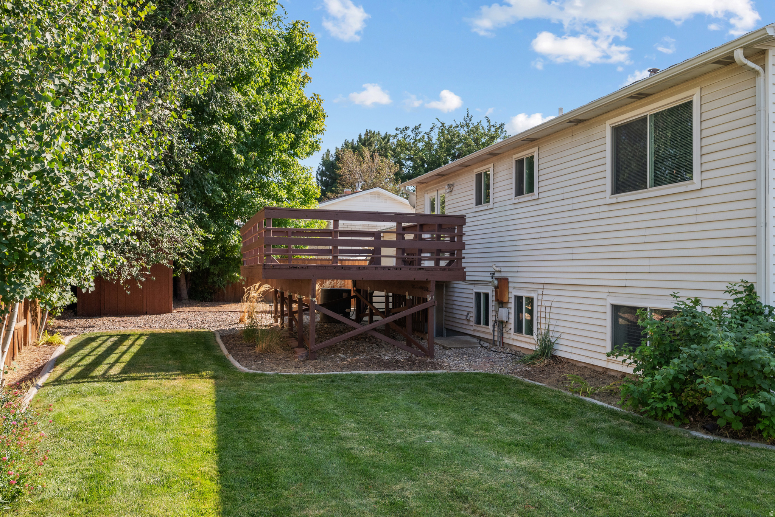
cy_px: 258
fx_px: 581
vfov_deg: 48.0
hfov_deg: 67.4
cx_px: 388
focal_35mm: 27
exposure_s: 1/400
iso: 800
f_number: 8
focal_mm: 27
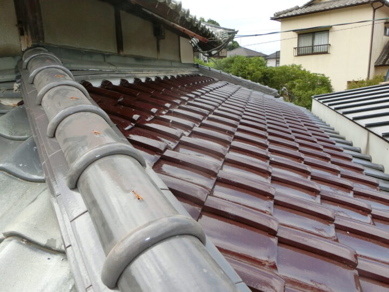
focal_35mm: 25
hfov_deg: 69.4
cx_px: 194
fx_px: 281
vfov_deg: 54.9
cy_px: 146
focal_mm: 4.5
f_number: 3.5
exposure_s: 1/400
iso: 80
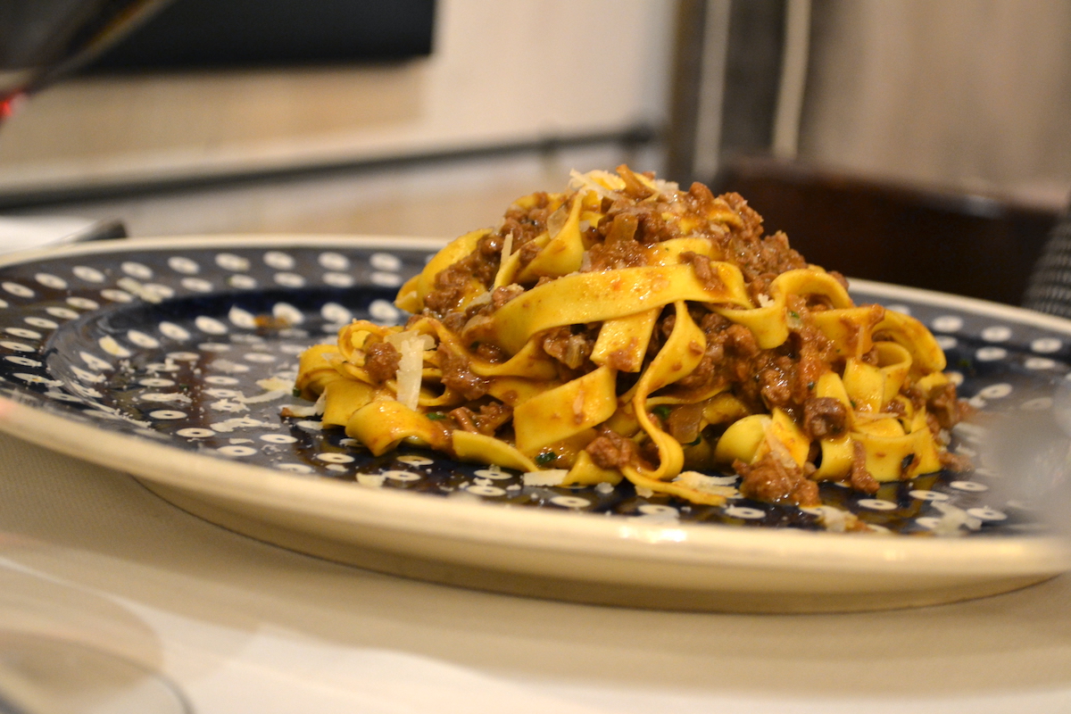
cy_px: 357
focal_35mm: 72
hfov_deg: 28.1
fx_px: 2142
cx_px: 536
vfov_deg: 18.9
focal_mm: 48
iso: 1100
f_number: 5.3
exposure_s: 1/15
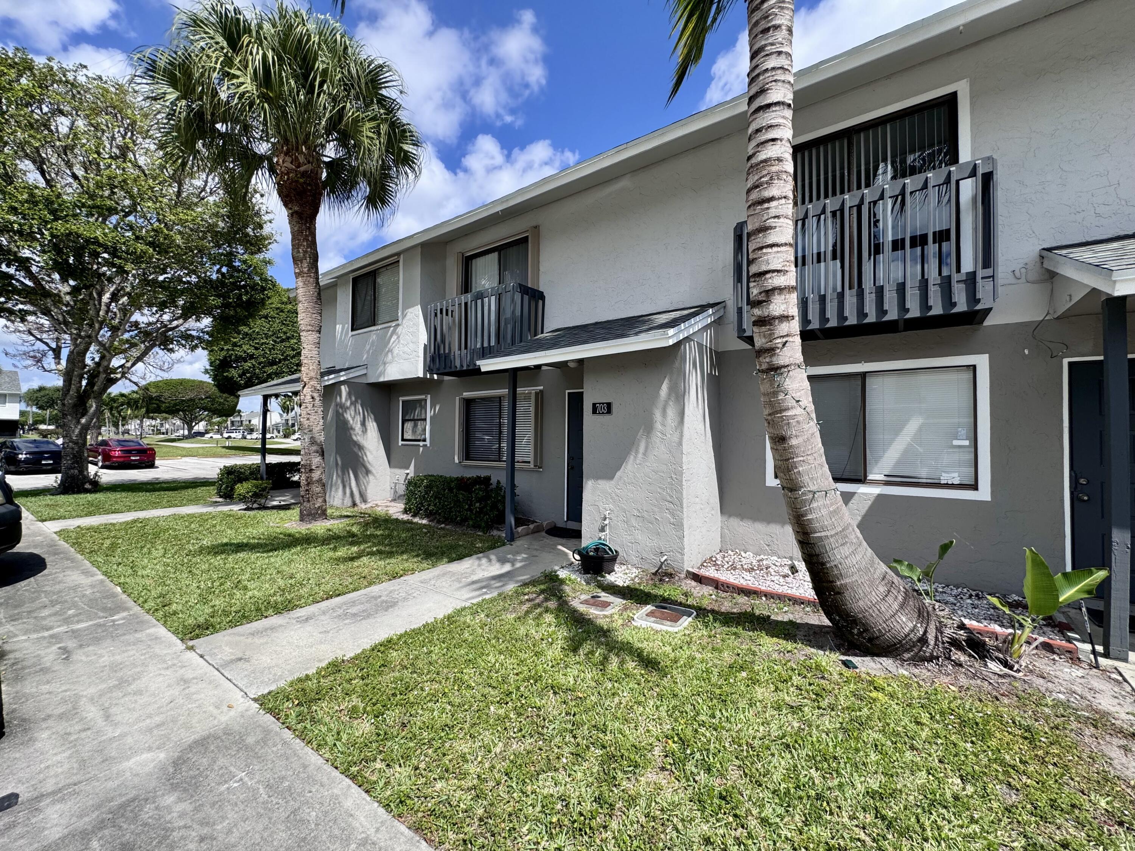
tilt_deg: +1.6
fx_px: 459
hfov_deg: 102.1
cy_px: 426
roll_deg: -0.3
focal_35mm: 14
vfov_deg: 85.7
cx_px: 568
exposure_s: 1/1536
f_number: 2.2
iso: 40
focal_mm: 2.22
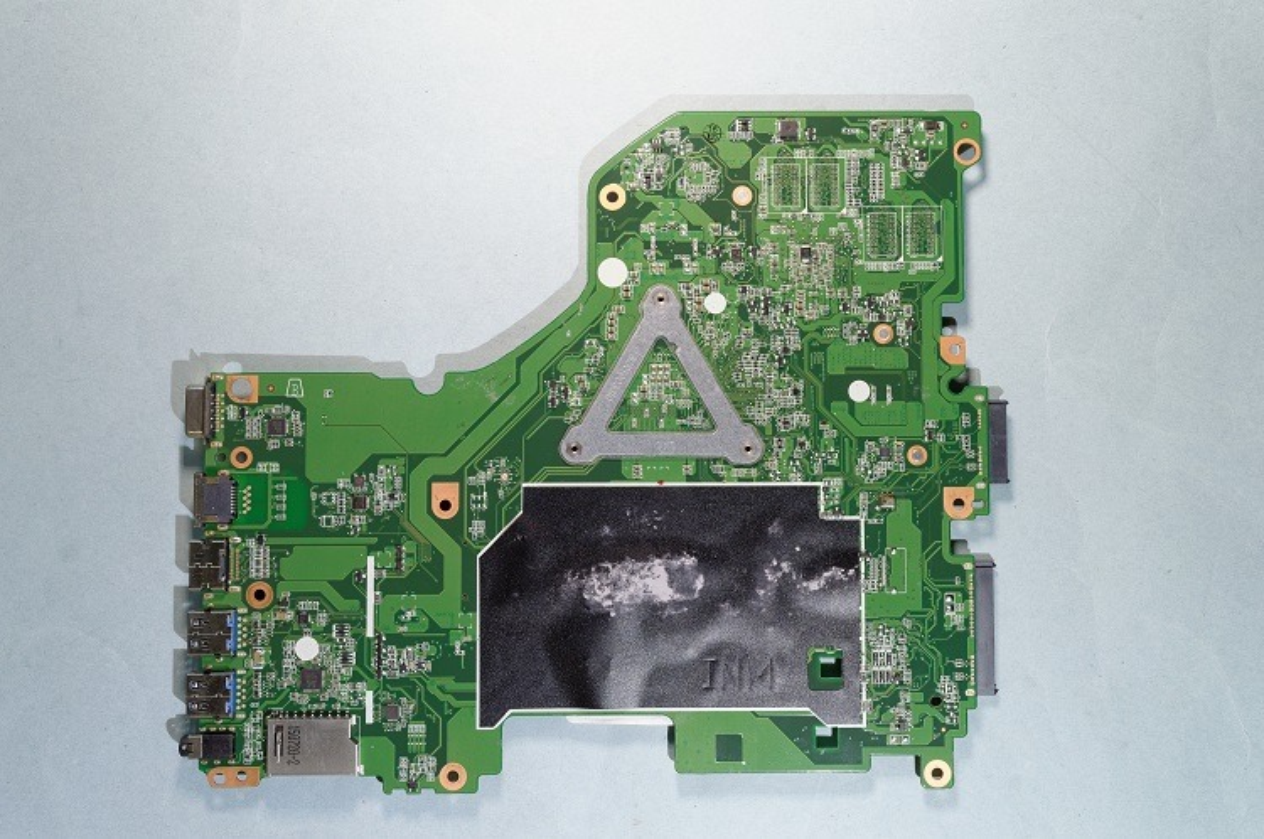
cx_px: 632
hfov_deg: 57.3
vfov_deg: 39.9
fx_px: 1157
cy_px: 420
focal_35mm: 33
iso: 100
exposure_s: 1/5
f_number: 8
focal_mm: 22
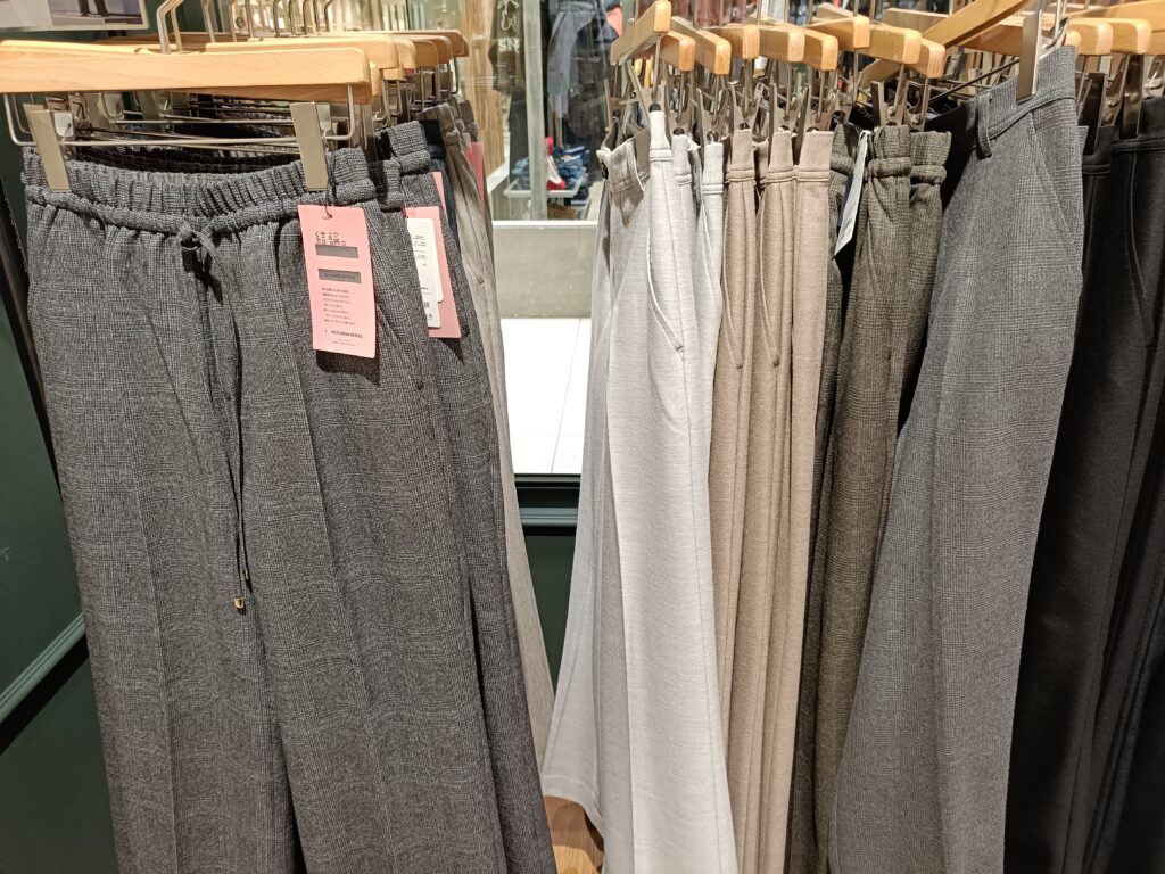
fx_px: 841
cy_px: 437
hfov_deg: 69.4
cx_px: 582
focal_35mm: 25
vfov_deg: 54.9
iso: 500
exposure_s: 1/50
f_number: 1.7
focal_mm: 4.7
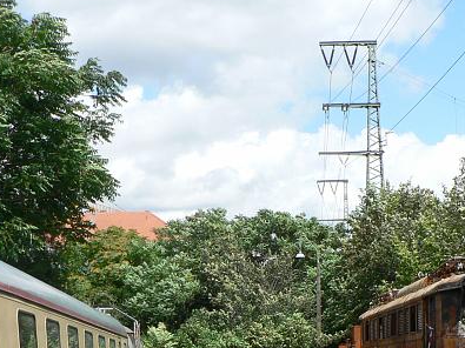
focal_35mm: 73
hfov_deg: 26.7
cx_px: 248
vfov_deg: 19.7
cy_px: 334
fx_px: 980
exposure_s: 1/400
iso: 80
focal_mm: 6
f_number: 5
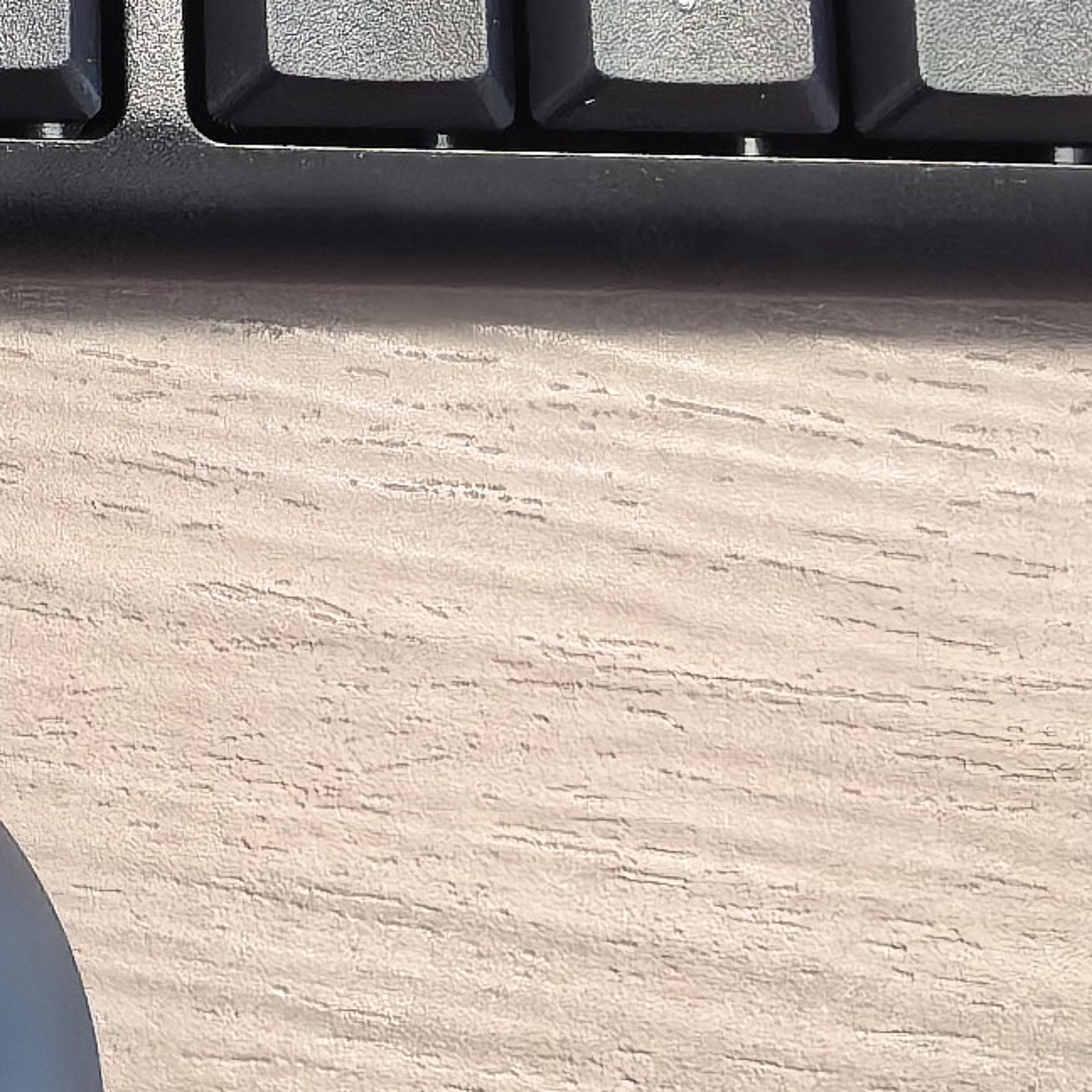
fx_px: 4783
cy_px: -404
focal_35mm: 134
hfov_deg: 11.7
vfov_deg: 12.5
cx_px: -1089
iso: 160
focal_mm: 5.75
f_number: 2
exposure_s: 1/100
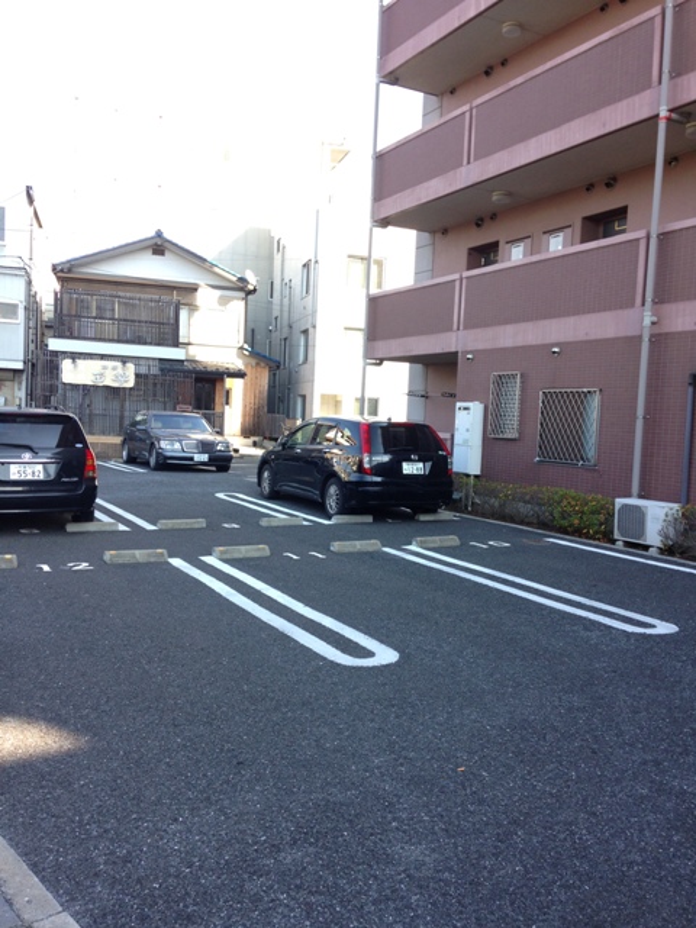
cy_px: 464
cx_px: 348
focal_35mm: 33
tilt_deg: -2.4
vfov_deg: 55.4
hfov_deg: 42.9
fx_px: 885
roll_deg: -2.4
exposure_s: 1/187
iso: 50
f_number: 2.4
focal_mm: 4.12
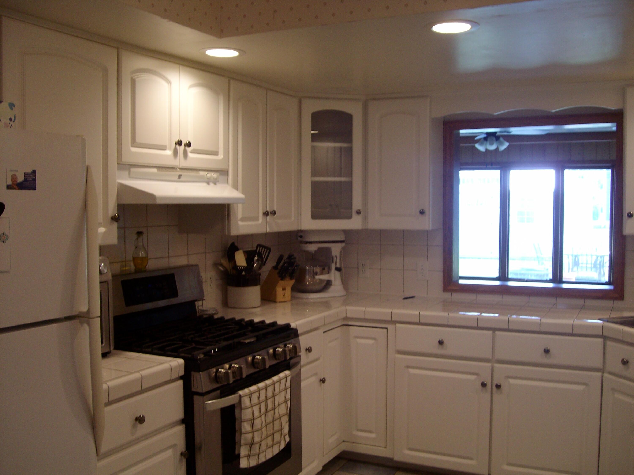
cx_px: 317
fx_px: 641
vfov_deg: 40.7
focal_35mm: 35
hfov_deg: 52.6
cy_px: 238
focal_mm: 5.8
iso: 80
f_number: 2.8
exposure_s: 1/42.3
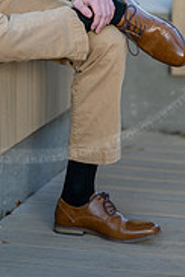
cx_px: 8
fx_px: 1611
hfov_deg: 6.6
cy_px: -33
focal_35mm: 209
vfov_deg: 9.7
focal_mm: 85
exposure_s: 1/500
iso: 200
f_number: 1.8
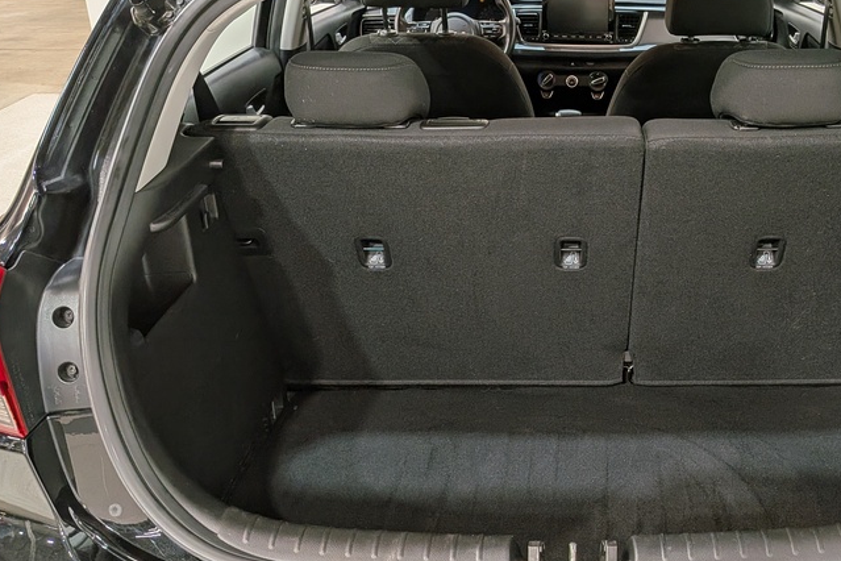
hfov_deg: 47.5
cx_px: 573
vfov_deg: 33.4
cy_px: 296
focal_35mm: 40
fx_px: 934
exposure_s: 1/120
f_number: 1.7
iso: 148
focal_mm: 4.53
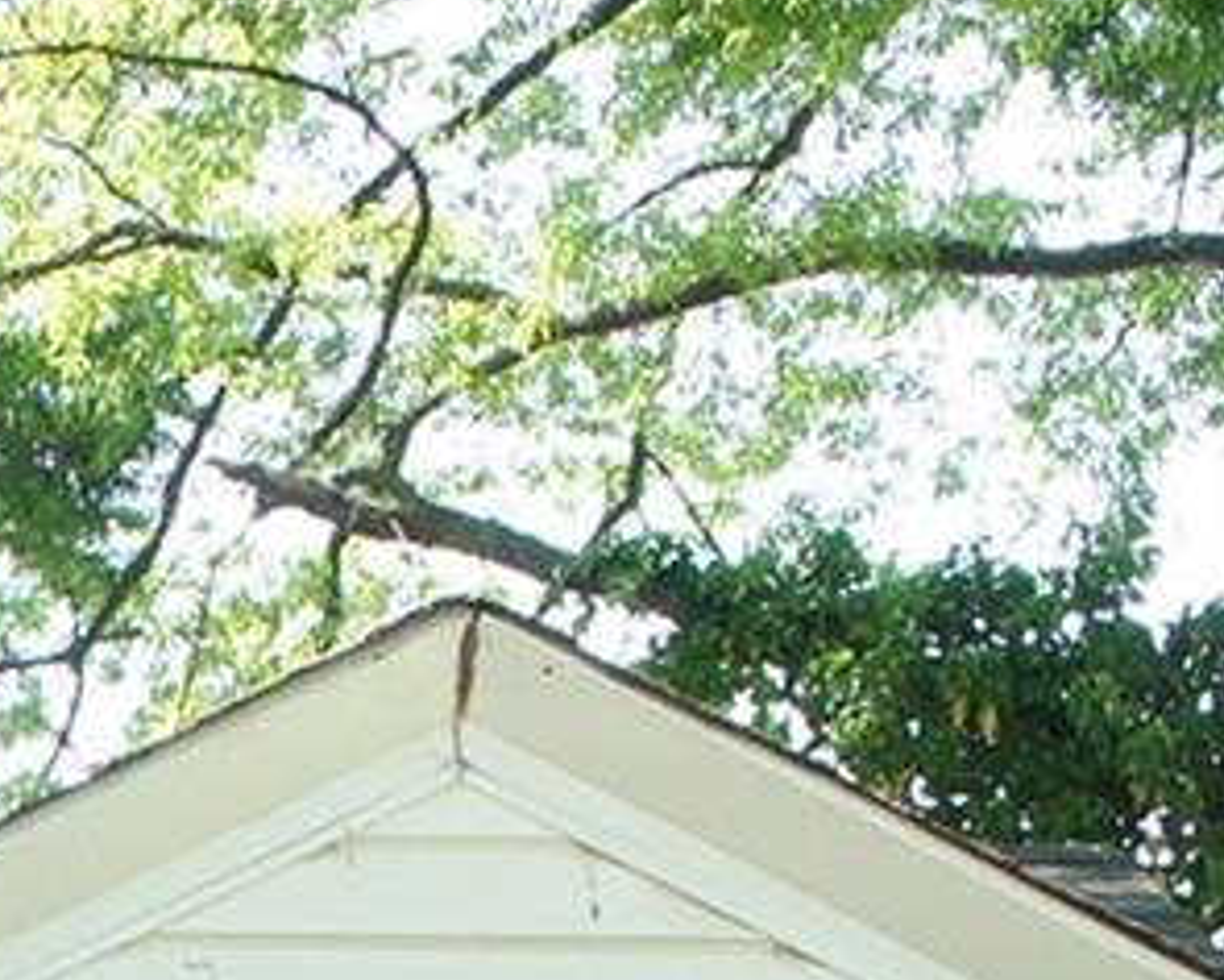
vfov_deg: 5.8
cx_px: -1689
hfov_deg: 7.2
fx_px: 9201
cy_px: 2425
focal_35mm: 254
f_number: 5.6
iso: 200
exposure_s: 1/60
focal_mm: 26
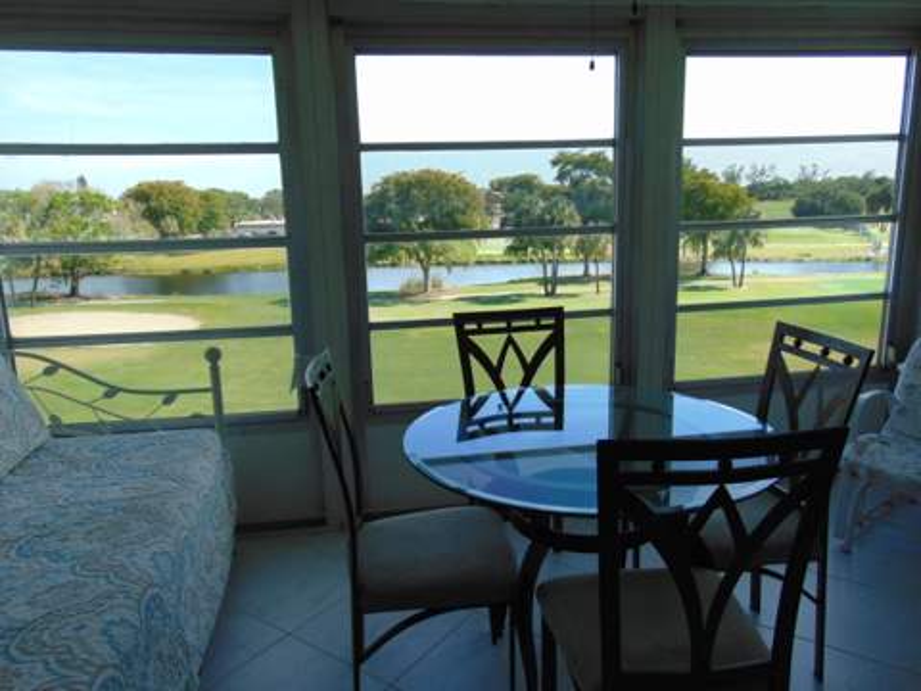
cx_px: 460
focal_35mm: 25
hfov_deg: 69.4
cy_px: 346
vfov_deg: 54.9
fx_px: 665
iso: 80
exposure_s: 1/400
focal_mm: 4.5
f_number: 3
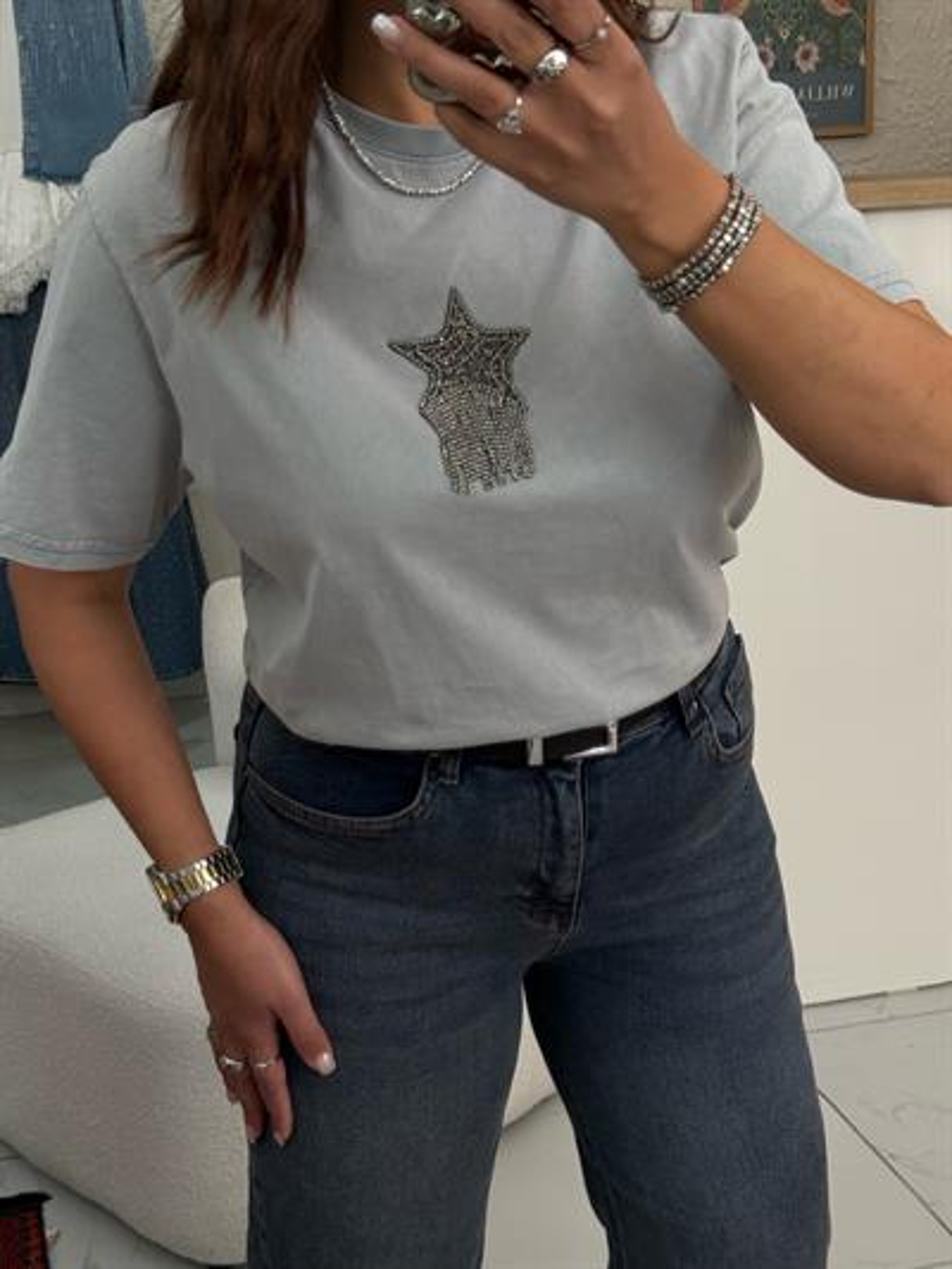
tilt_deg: -33.3
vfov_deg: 39.6
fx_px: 1759
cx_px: 476
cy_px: 634
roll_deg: +2.5
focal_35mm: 48
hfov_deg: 30.3
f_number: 1.78
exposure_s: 1/227
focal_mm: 6.76
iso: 100
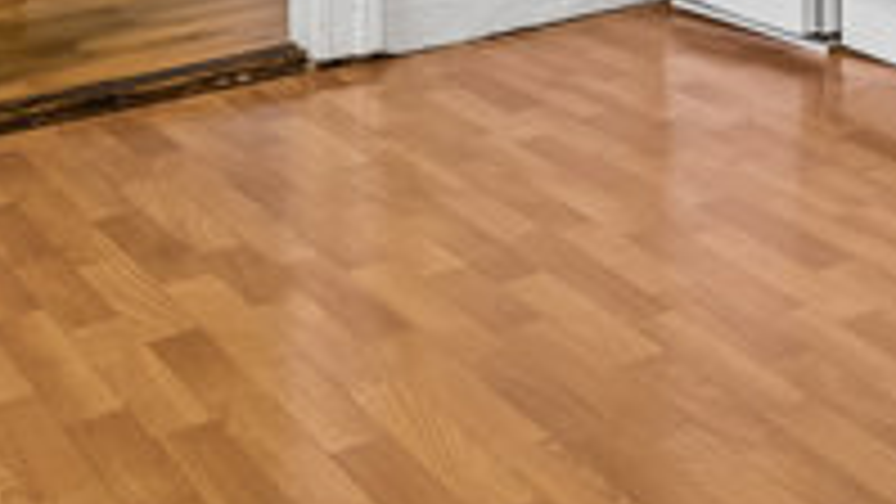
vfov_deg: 13.1
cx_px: 1252
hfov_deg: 22.8
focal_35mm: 80
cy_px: -506
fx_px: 1901
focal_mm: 19
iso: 200
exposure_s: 1/5
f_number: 8
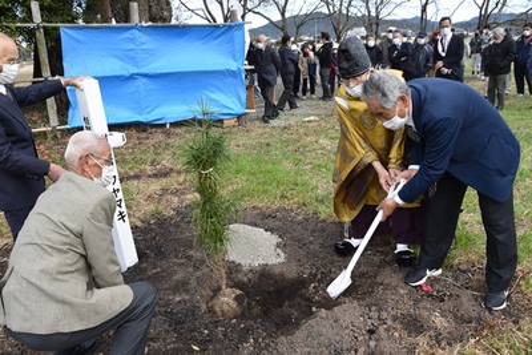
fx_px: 399
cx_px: 266
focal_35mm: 27
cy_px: 178
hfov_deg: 67.4
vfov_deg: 48.0
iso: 280
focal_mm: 18
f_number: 5.6
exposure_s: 1/250
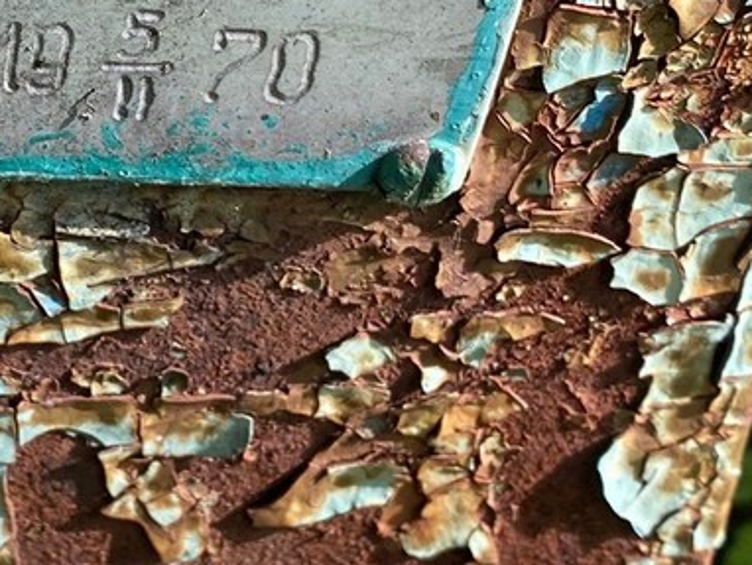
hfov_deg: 19.5
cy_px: 85
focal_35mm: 98
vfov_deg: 15.0
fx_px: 2130
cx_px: 37
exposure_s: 1/370
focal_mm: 4.25
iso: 32
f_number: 1.8
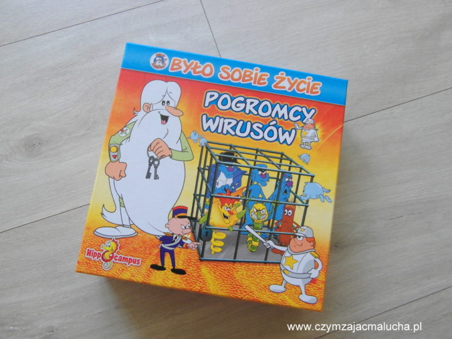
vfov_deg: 56.8
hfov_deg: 71.6
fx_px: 313
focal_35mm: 24
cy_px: 170
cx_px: 226
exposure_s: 1/30
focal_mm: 4
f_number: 3.2
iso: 100
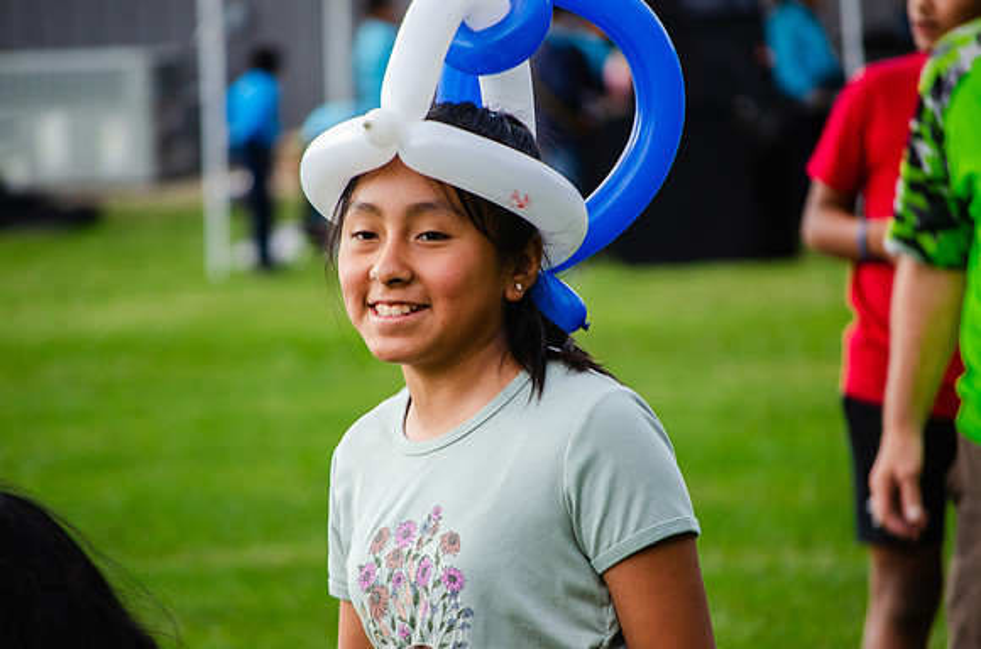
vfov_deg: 5.2
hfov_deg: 7.9
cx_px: 490
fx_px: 7137
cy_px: 324
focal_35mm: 262
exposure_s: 1/500
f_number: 5.6
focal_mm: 175
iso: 280
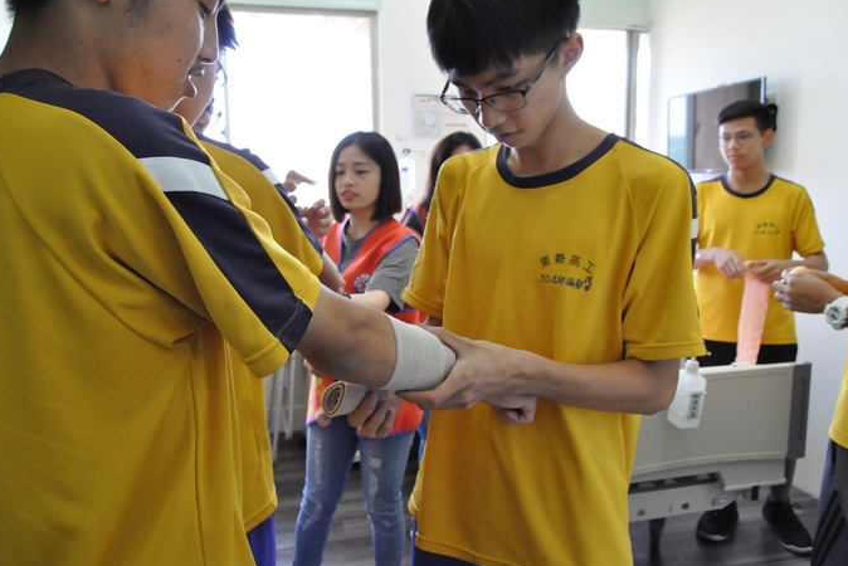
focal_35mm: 28
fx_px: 660
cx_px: 413
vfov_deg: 46.4
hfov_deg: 65.4
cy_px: 280
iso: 3200
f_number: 7.1
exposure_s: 1/200
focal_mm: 18
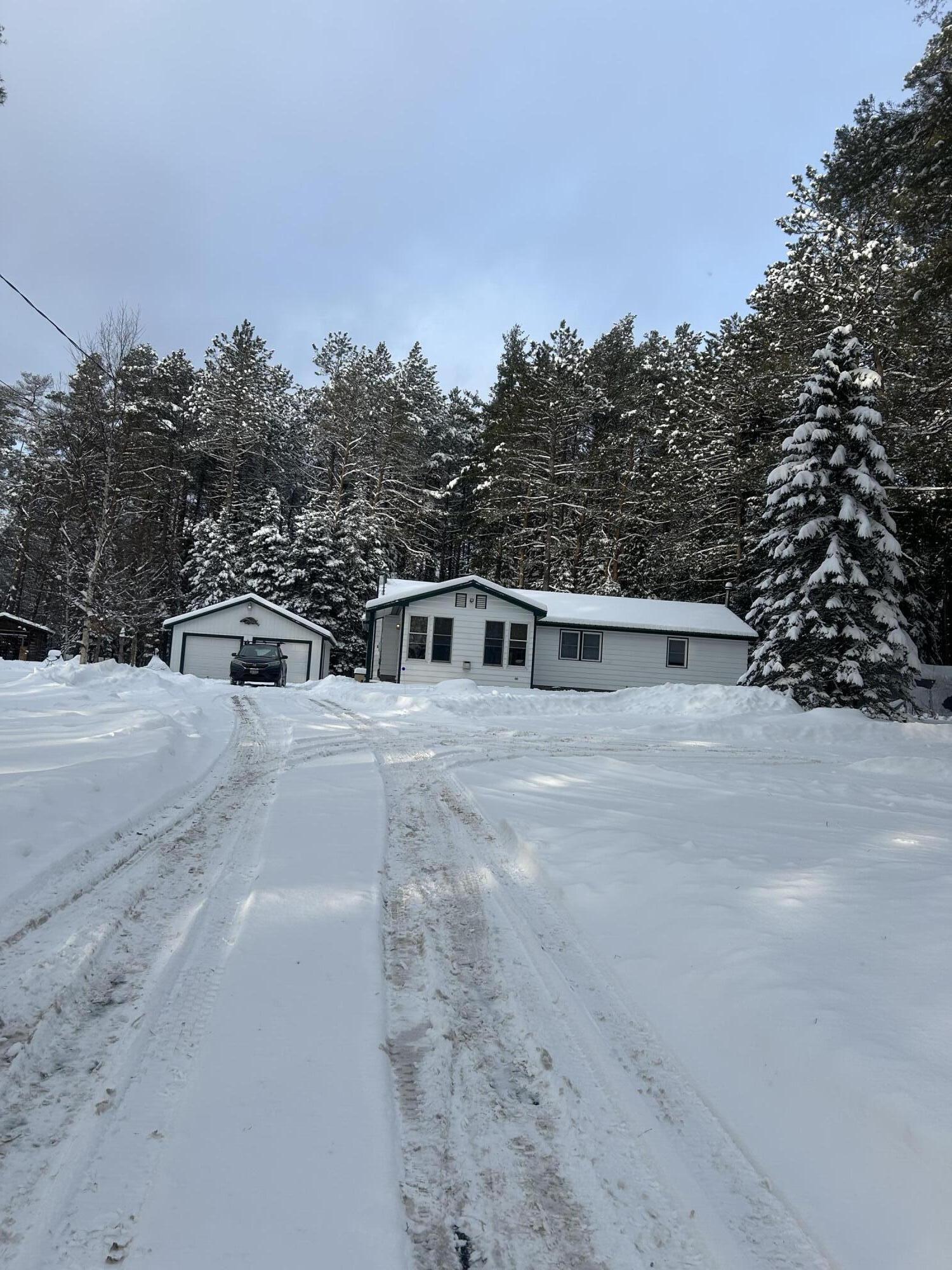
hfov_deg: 53.1
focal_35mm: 26
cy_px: 635
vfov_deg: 67.3
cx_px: 476
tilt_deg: +4.8
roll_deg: -3.6
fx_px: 953
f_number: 1.5
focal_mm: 5.7
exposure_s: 1/1449
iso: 50
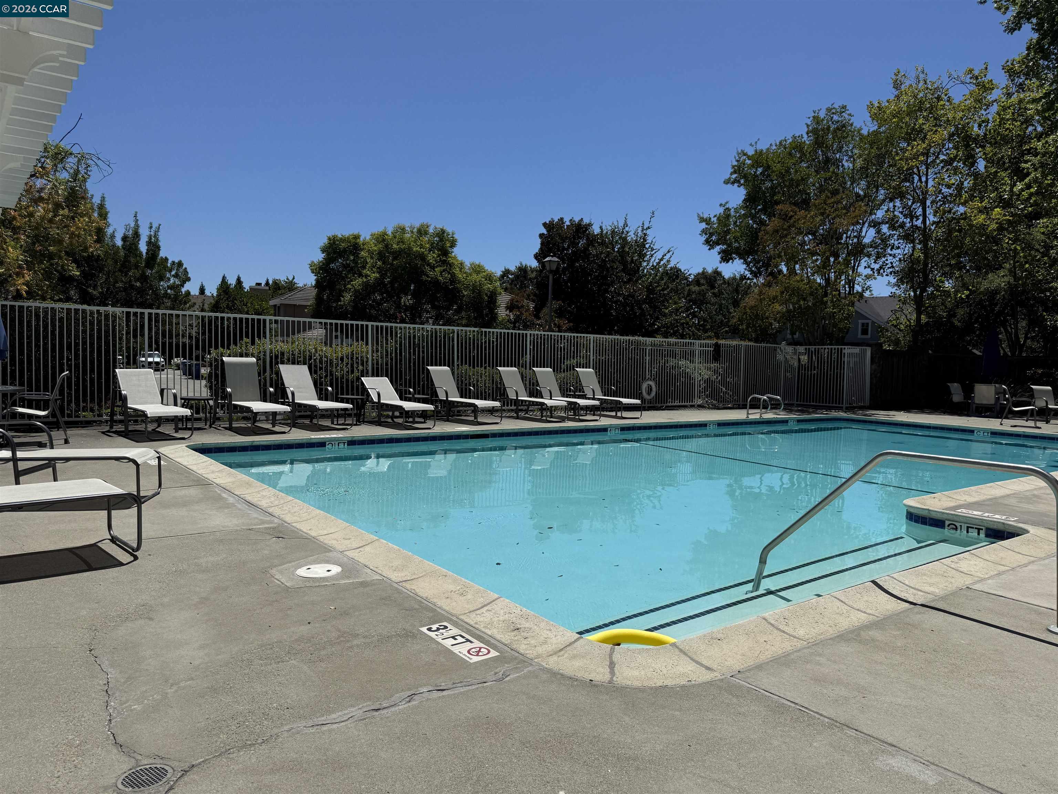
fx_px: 734
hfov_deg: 71.6
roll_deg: -1.5
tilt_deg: -2.4
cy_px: 397
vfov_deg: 56.8
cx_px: 529
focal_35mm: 24
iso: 80
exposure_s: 1/10309
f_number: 1.78
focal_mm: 6.76
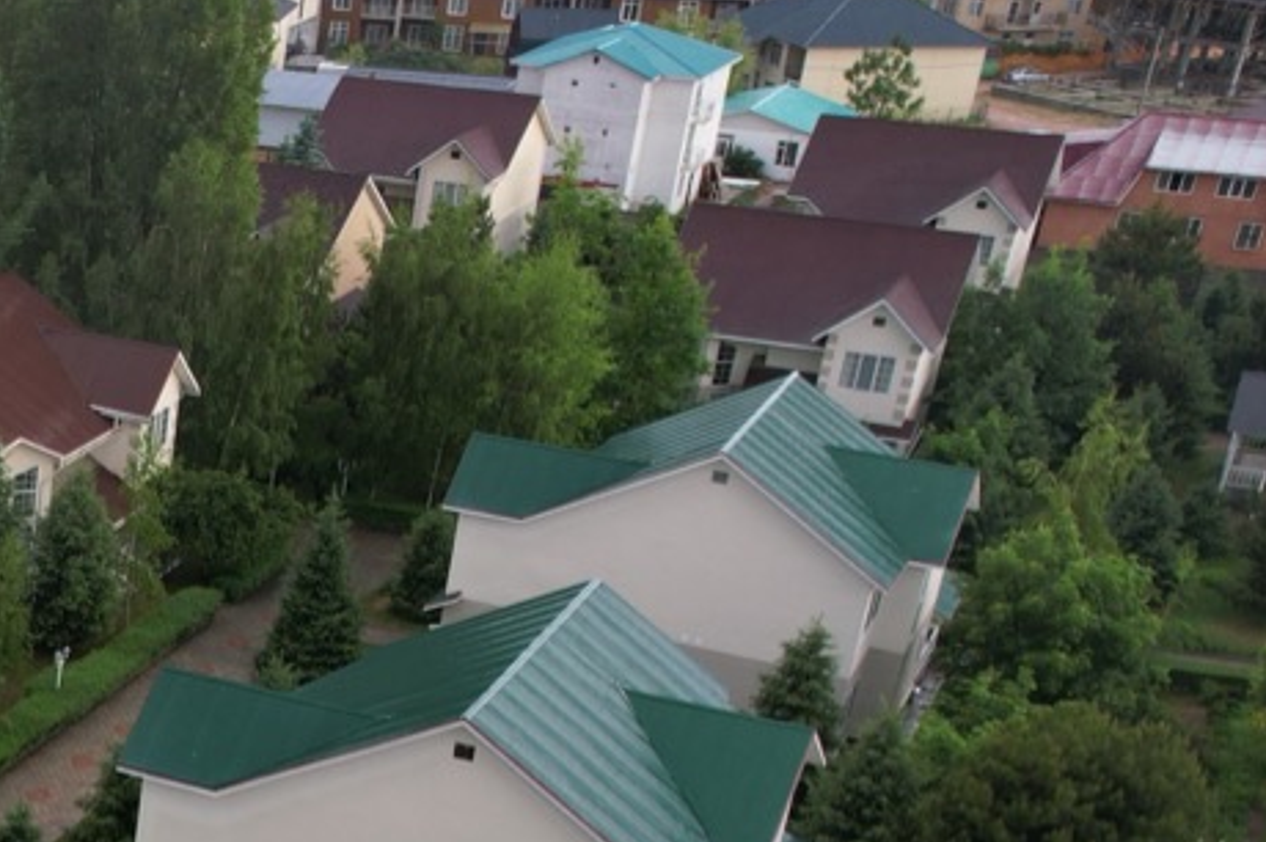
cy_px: 962
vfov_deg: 19.3
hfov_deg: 25.2
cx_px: -457
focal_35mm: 67
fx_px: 2354
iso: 100
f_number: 2.8
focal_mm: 8.38
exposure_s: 1/120
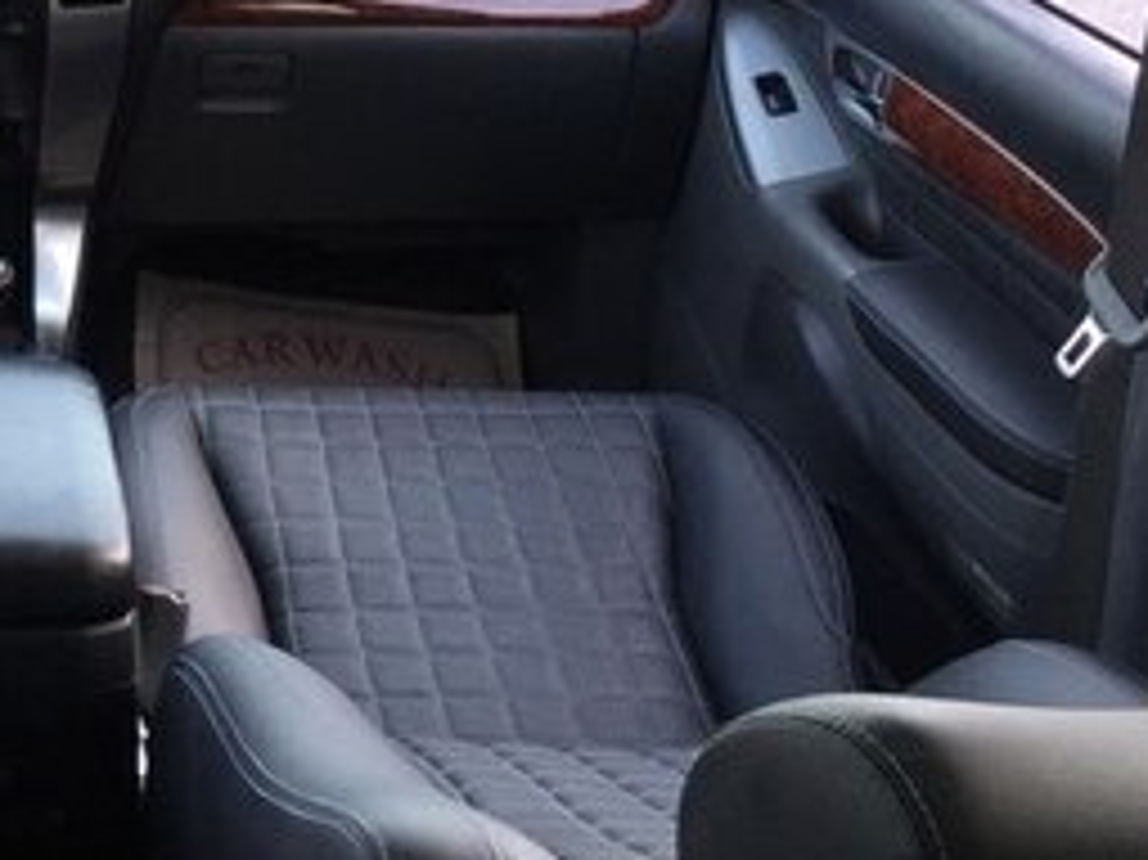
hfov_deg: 24.6
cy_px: -128
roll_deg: -4.3
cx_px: -41
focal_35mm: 75
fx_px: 2486
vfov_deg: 18.7
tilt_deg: -12.9
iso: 40
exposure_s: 1/100
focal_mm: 4.15
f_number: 2.2
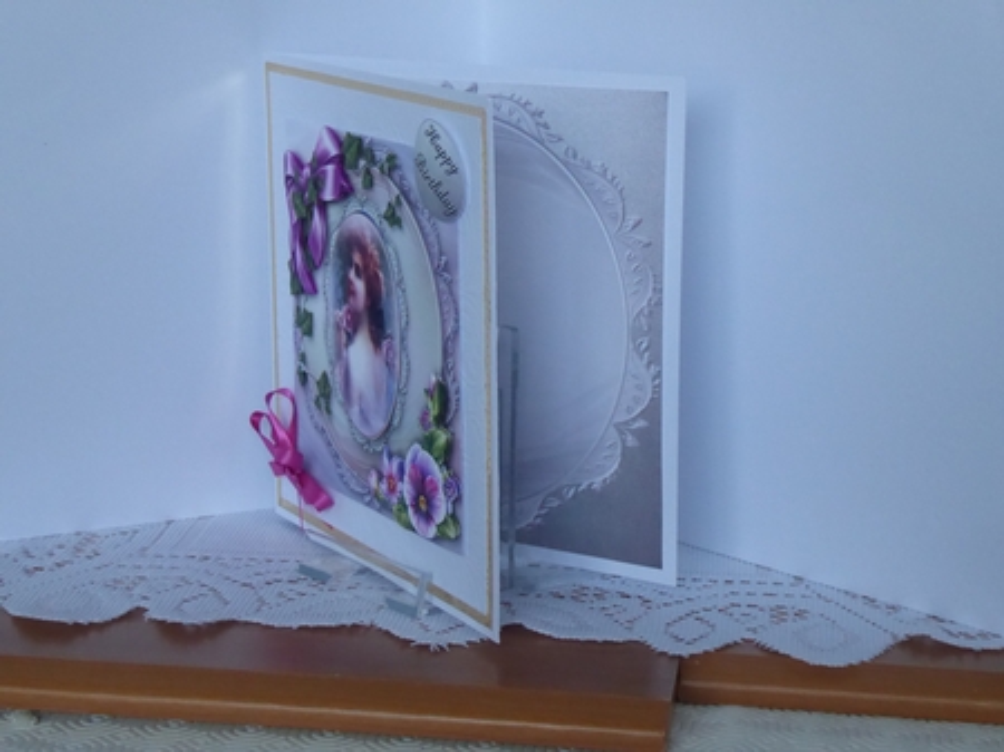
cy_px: 376
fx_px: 2464
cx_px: 502
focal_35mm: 85
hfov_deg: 23.0
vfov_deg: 17.3
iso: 800
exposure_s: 1/80
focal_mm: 14.1
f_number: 4.7
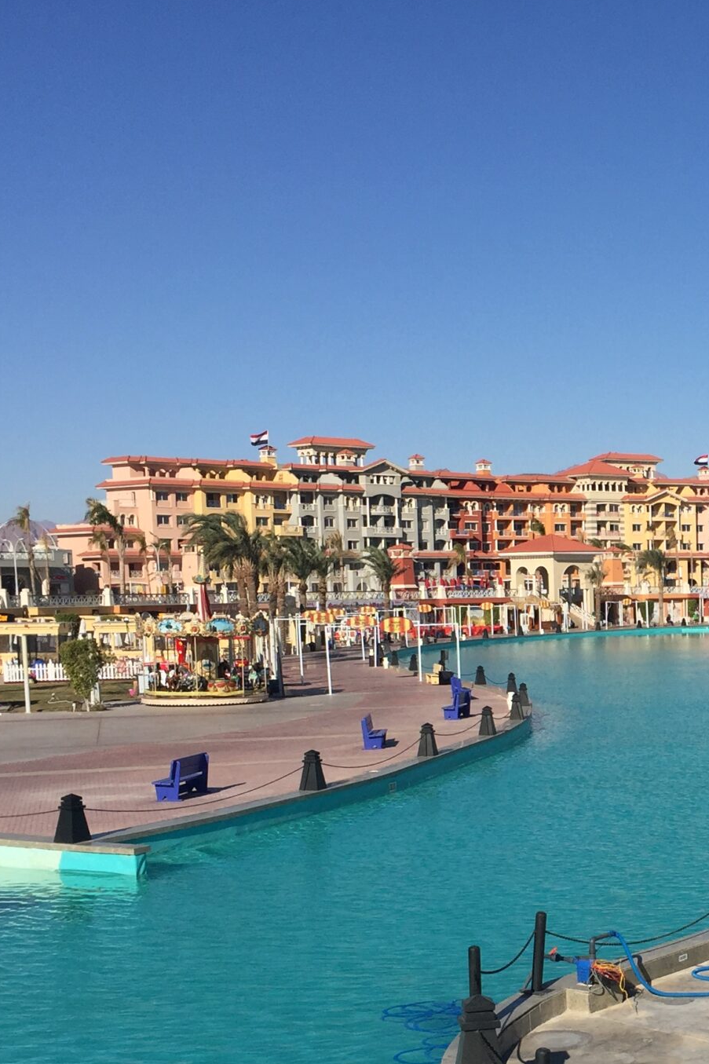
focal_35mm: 57
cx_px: 758
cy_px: 729
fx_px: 1684
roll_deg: +0.6
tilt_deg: -5.1
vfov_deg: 34.7
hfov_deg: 22.6
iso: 32
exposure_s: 1/3968
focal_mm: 4.15
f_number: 2.2
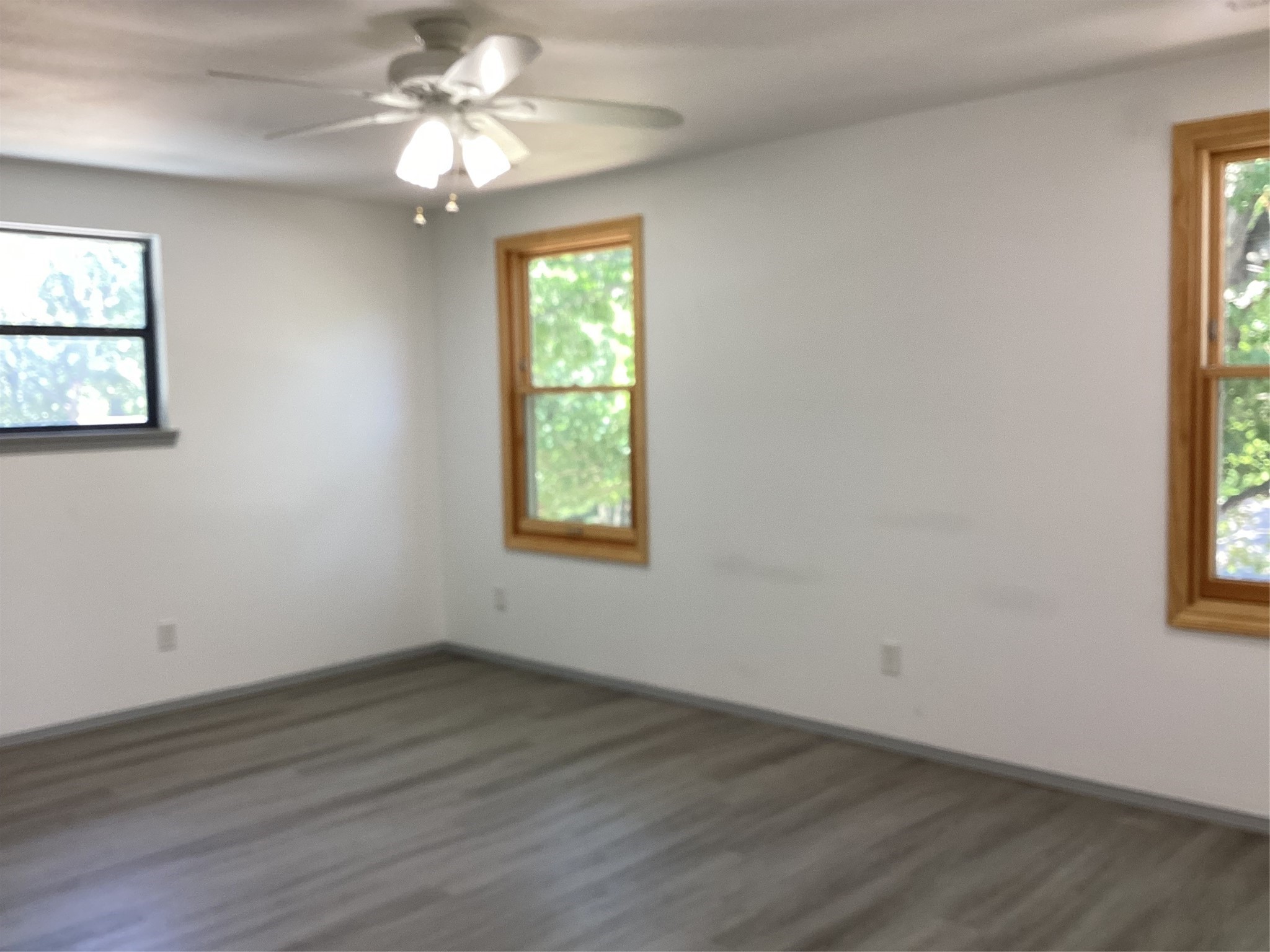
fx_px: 1137
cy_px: 476
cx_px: 635
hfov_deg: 58.4
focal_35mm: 31
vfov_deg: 45.4
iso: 64
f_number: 2.4
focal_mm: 3.3
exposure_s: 1/60
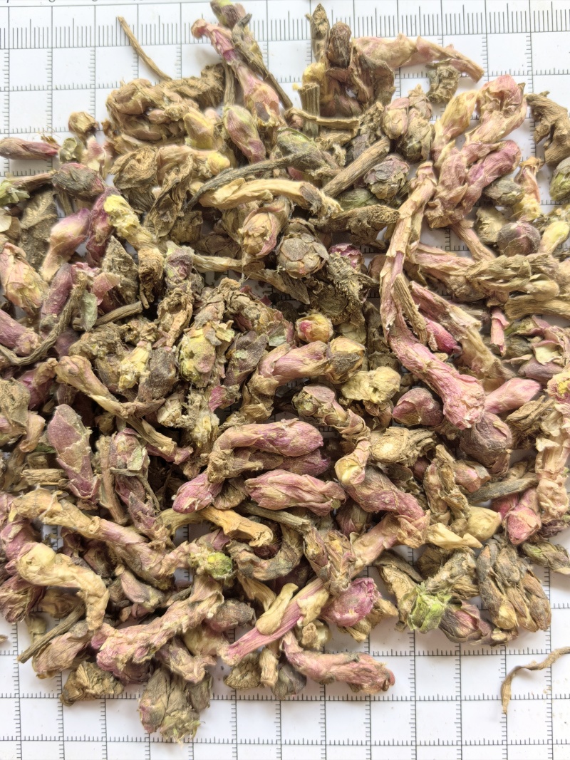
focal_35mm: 27
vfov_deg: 65.3
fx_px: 593
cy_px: 380
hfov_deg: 51.3
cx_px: 285
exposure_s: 1/574
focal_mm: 6.98
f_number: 2
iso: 1600
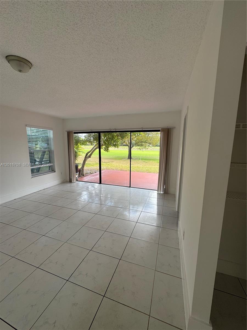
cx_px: 124
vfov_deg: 102.1
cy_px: 165
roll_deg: -0.3
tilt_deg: -9.4
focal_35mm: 14
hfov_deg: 85.7
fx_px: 133
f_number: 2.2
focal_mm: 2.22
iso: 40
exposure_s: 1/204
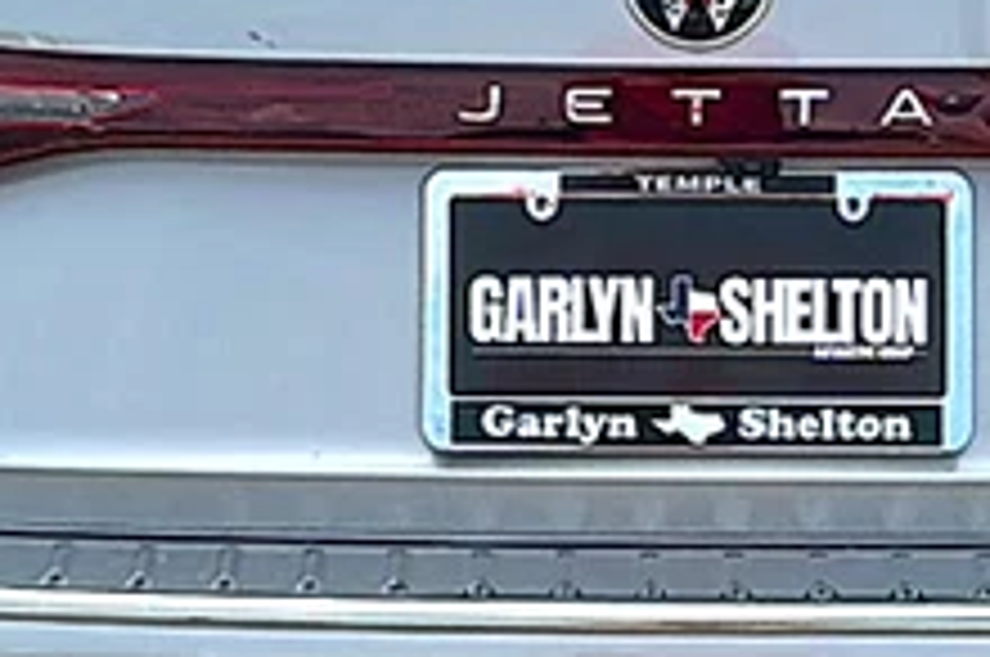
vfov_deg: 10.8
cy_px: 259
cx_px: 693
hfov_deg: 16.2
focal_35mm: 126
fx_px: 3460
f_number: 1.78
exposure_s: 1/6667
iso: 80
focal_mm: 6.86
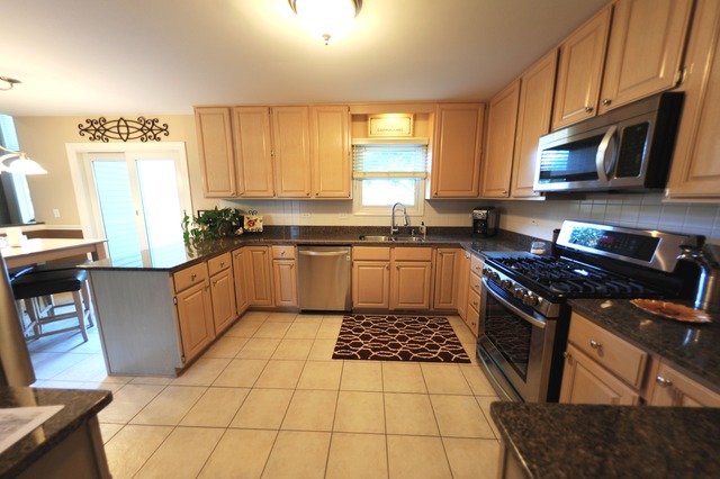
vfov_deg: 73.7
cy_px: 240
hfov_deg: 96.8
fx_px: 320
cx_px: 360
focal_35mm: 16
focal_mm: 16
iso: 200
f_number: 2.8
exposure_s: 1/25
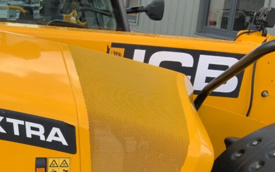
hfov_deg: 29.4
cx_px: 10
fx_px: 495
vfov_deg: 19.3
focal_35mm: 66
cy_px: 158
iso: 16
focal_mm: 3
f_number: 1.8
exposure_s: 1/269
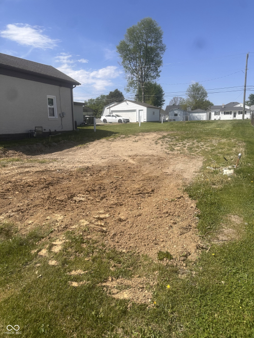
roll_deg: +0.6
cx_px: 127
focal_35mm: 24
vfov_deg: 71.6
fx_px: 235
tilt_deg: -11.4
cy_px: 169
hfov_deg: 56.8
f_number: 1.78
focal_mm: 6.86
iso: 80
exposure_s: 1/5263
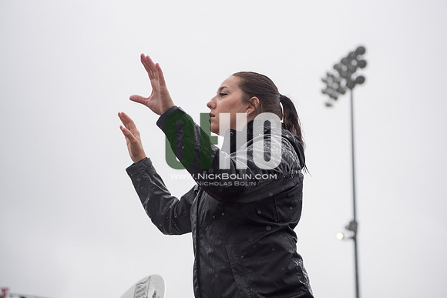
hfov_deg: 28.8
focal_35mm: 70
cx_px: 224
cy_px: 149
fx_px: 869
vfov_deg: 19.5
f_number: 4
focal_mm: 70
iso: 400
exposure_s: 1/1600
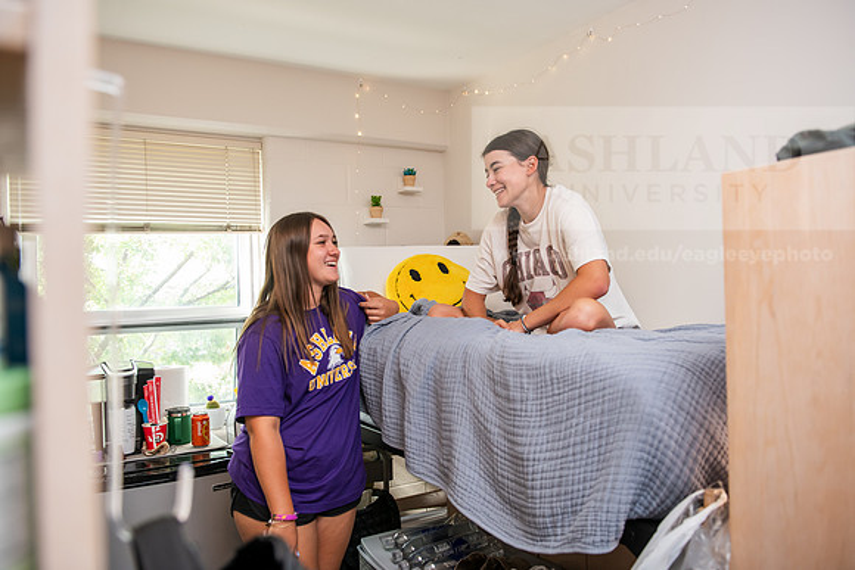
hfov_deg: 65.5
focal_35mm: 28
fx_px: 665
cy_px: 285
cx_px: 428
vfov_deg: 46.4
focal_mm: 28
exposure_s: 1/125
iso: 640
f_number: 3.5
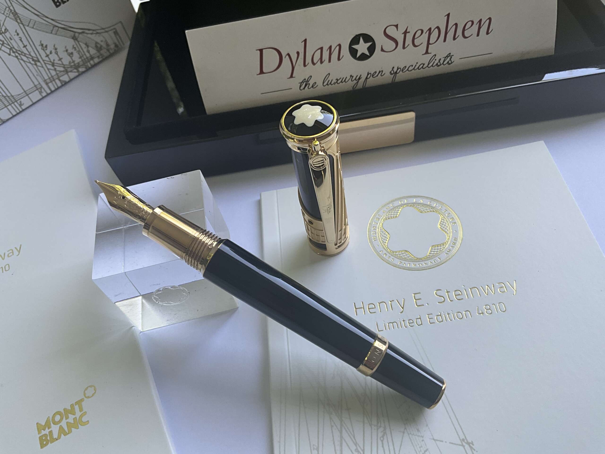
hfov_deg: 61.7
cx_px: 302
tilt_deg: -53.2
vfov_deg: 48.2
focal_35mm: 29
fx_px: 507
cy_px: 227
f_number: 1.8
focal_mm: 3
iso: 40
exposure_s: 1/122
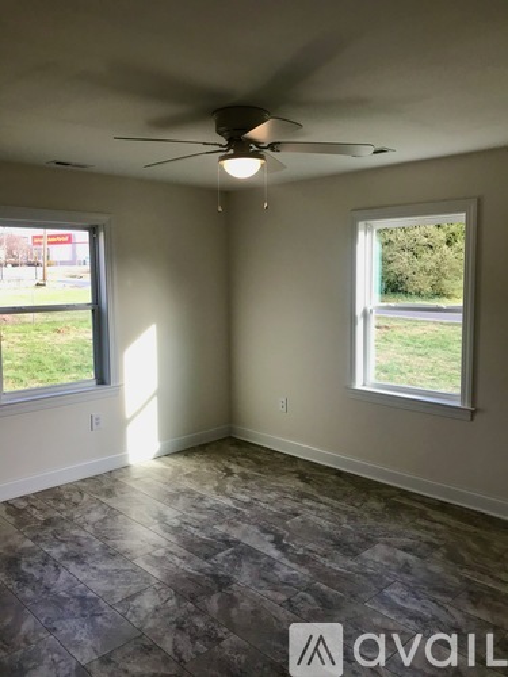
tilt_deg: -4.1
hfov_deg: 49.7
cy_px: 338
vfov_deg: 63.4
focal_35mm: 28
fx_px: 548
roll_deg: -0.1
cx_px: 254
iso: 25
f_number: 1.8
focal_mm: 3.99
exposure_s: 1/120
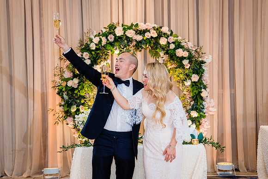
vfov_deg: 22.2
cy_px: 86
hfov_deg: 32.7
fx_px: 456
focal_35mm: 61
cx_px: 135
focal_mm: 56
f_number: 4
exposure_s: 1/160
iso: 1000
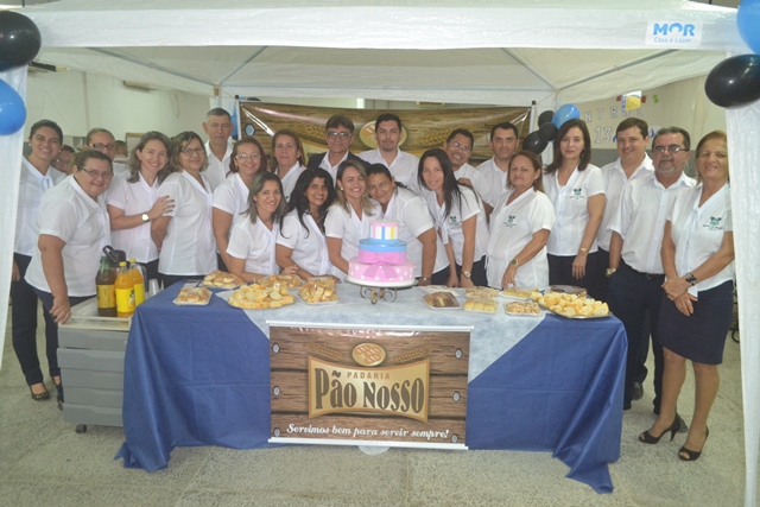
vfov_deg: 48.0
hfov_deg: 67.4
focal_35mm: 27
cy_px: 254
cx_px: 380
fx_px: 570
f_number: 3.5
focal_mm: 18
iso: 1800
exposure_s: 1/60
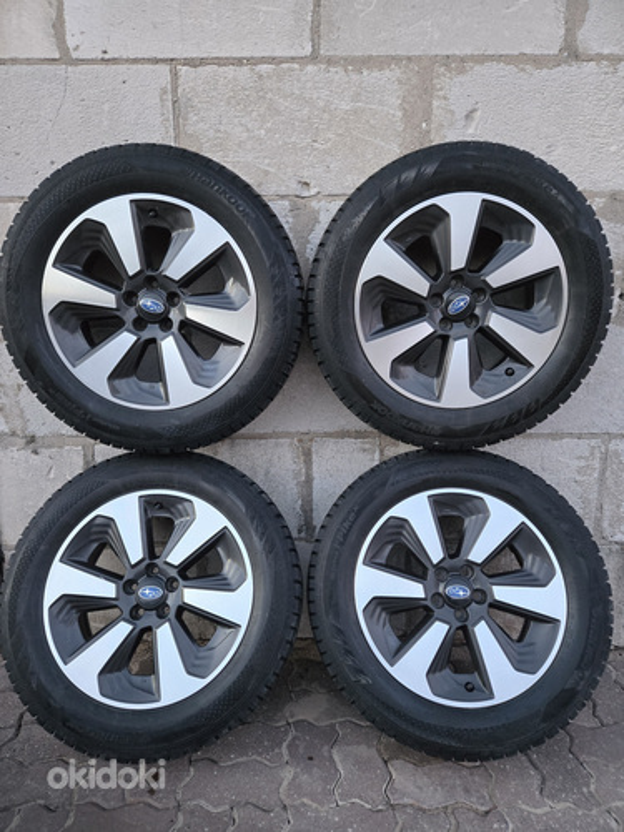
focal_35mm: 23
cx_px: 312
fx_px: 553
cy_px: 416
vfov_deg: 73.9
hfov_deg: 58.9
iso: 1600
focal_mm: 5.4
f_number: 1.8
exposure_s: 1/100
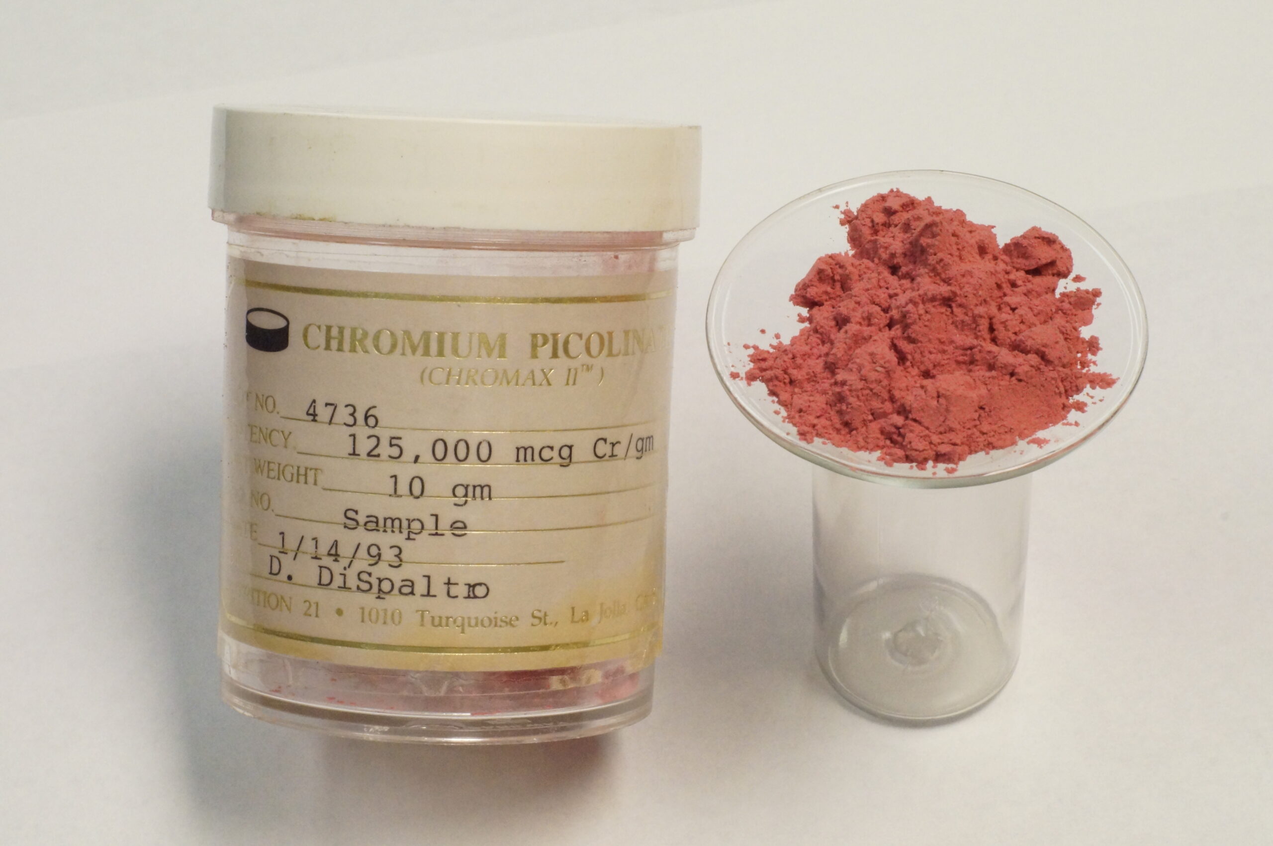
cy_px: 423
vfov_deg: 18.1
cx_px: 636
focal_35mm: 75
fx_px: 2649
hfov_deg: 27.0
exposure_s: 1/20
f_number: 22
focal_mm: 50
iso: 3200
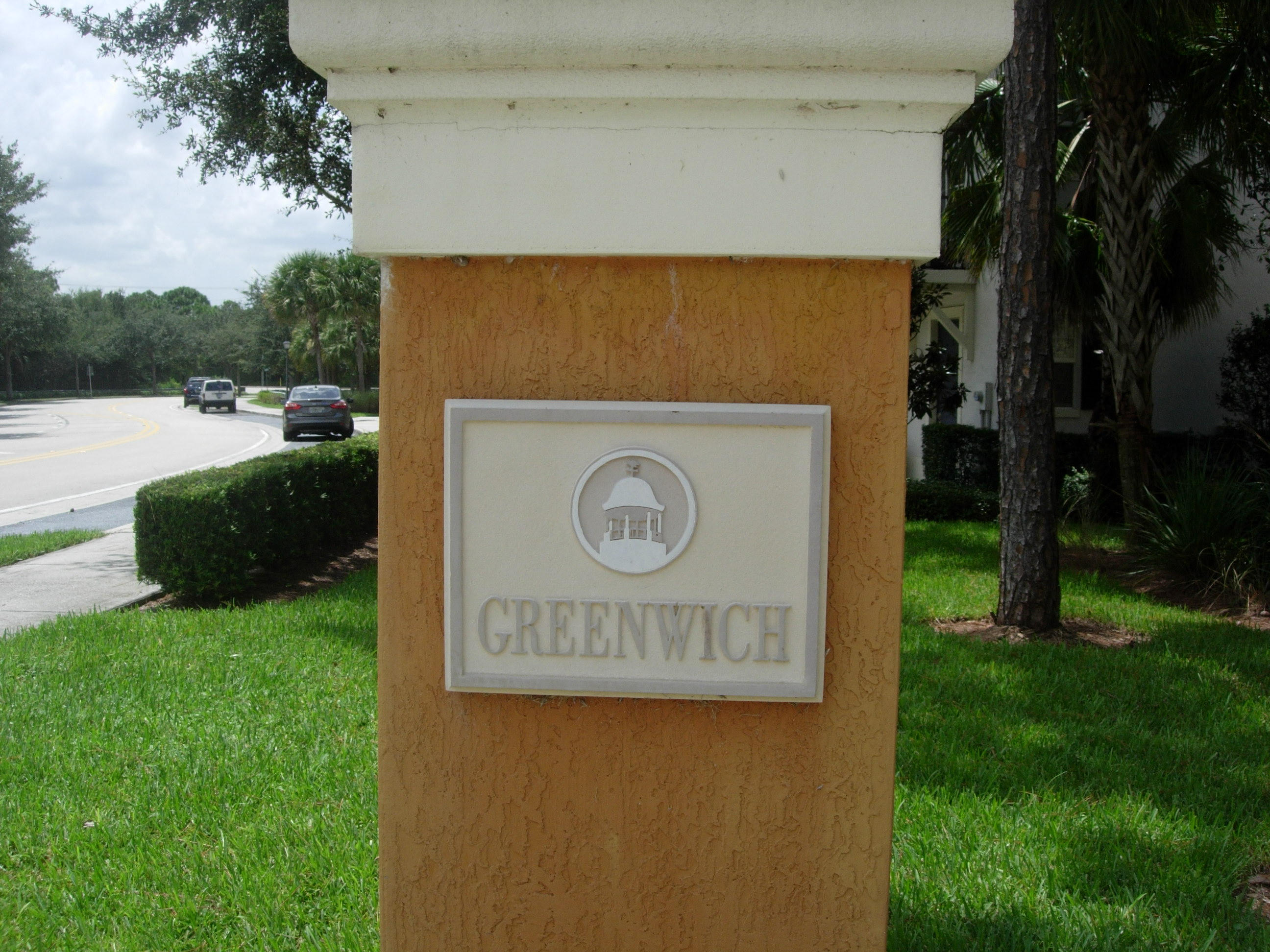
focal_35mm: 38
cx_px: 635
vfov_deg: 37.7
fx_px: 1394
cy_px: 476
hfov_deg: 49.0
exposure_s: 1/609
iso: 64
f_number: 4.8
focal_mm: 7.8
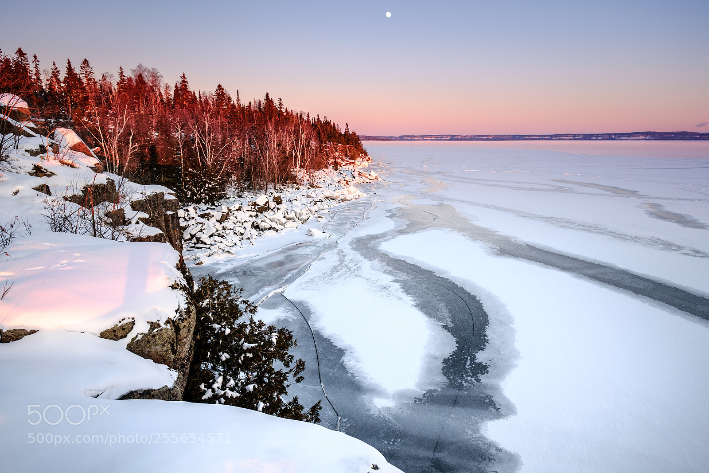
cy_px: 236
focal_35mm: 21
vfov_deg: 59.5
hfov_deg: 81.2
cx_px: 354
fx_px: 414
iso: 200
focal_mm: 14
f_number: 5
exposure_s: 1/45
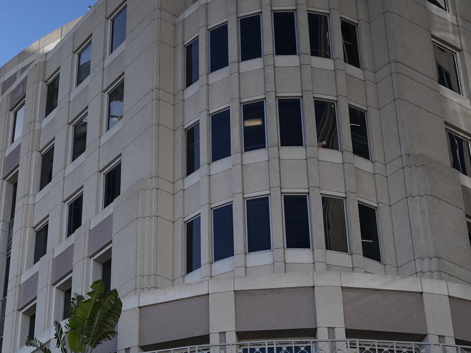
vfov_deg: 18.8
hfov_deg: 23.6
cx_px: -33
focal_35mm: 78
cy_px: 252
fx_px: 1061
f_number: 6.3
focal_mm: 32
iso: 3200
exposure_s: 1/8000
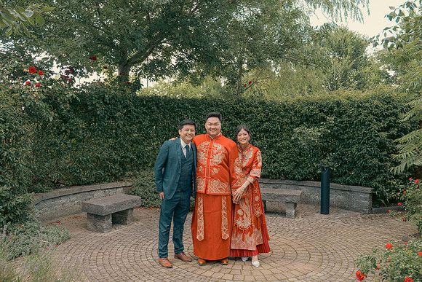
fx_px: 387
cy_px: 141
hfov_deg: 57.2
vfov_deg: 40.0
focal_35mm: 33
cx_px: 211
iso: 500
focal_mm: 33
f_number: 5.6
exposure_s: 1/160
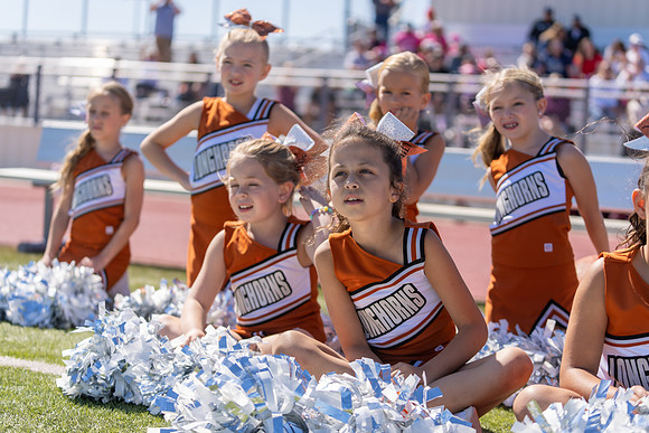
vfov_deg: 19.5
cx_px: 324
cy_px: 216
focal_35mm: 70
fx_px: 1262
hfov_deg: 28.8
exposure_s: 1/1250
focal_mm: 70
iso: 100
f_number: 2.8
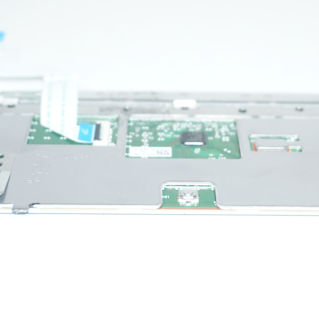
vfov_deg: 21.9
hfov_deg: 21.9
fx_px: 824
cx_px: 183
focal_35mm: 79
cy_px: 160
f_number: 5.6
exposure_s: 1/160
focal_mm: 40
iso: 640
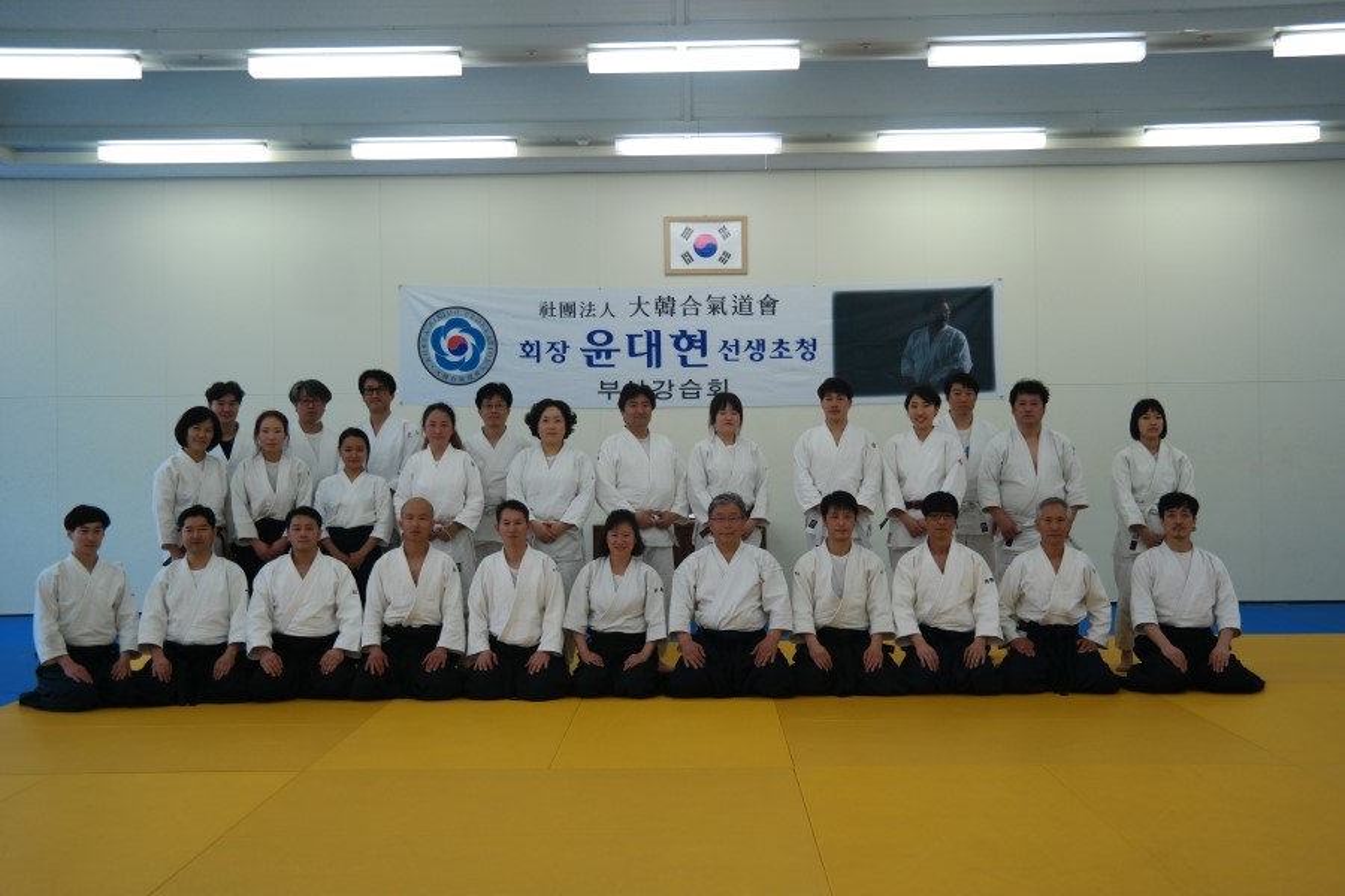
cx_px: 672
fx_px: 1345
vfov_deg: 36.9
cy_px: 448
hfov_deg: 53.1
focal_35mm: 36
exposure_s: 1/50
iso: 200
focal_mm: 24
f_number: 4
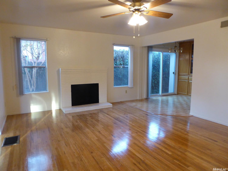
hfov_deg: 69.4
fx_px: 165
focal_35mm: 25
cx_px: 114
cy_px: 86
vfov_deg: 54.9
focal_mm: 4.3
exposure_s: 1/30
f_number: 3.3
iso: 400
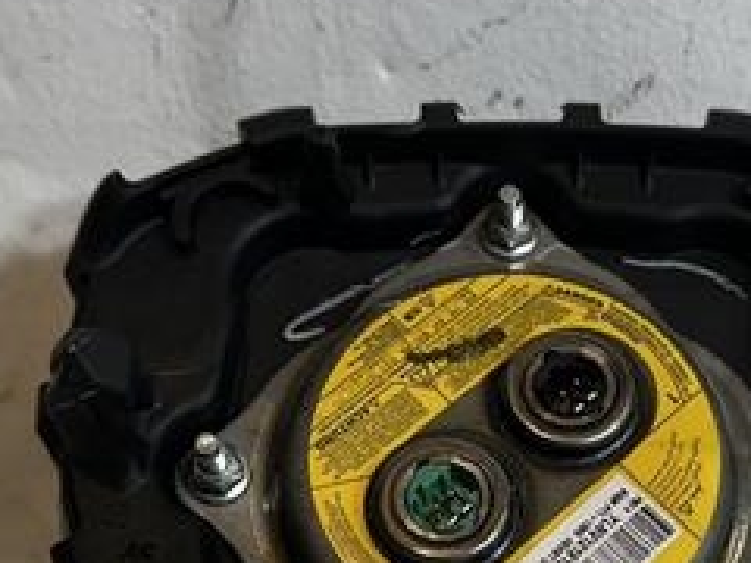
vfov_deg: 22.4
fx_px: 1388
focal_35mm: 64
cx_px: 476
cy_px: 504
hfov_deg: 30.1
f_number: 1.78
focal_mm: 6.86
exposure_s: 1/100
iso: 80
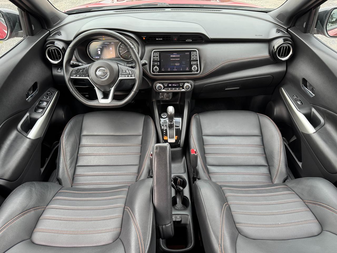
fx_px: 234
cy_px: 126
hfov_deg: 71.6
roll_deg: -0.6
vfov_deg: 56.8
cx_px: 168
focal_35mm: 24
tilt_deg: -39.4
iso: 200
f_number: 1.78
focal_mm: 6.76
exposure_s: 1/121
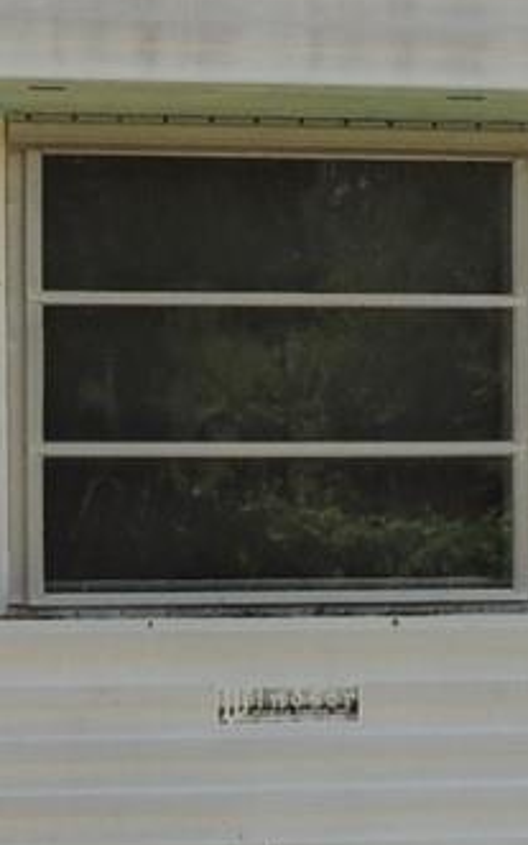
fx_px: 2831
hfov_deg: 10.6
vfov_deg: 16.9
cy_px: 592
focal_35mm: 123
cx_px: 161
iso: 100
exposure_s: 1/400
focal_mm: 4.3
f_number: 3
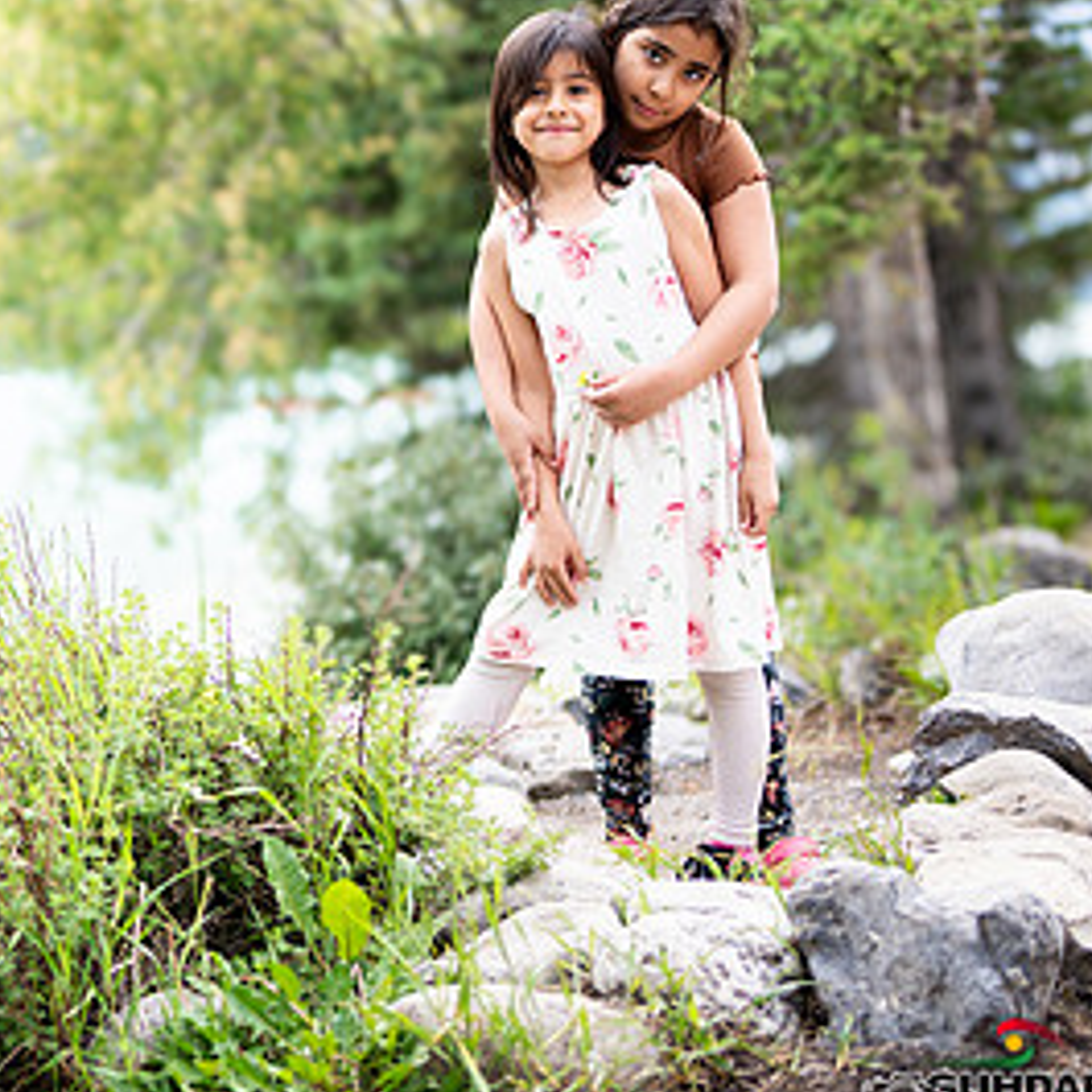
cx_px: -49
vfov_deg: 26.3
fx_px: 2320
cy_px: 365
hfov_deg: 25.0
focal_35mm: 65
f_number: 1.2
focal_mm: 35
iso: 200
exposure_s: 1/3200
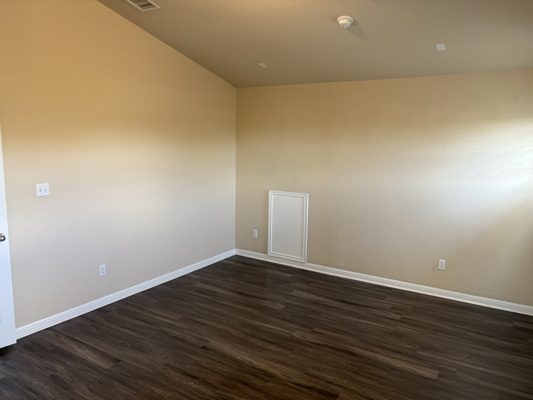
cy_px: 200
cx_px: 266
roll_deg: -1.0
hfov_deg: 67.3
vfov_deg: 53.1
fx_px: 400
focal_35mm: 26
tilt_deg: -4.5
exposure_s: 1/60
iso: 160
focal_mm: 5.96
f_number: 1.6
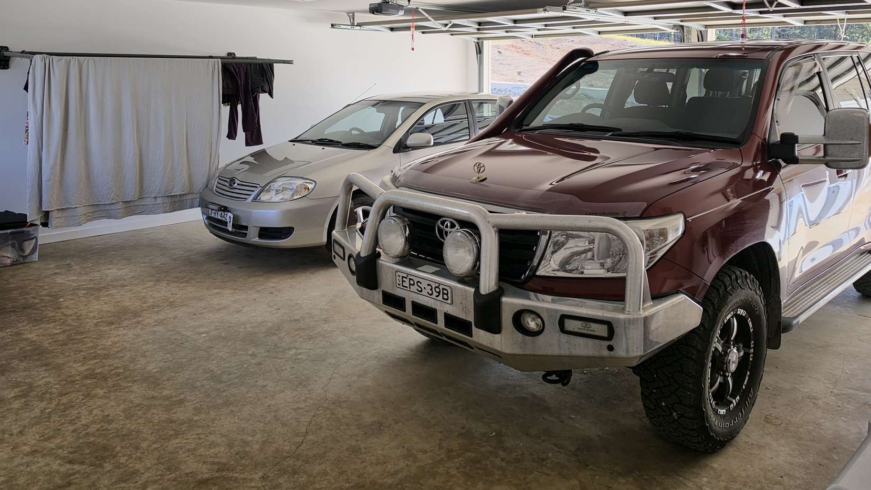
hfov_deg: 65.9
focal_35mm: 29
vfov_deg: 39.2
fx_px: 670
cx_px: 485
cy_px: 125
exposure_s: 1/162
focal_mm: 6.5
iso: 10
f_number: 1.4
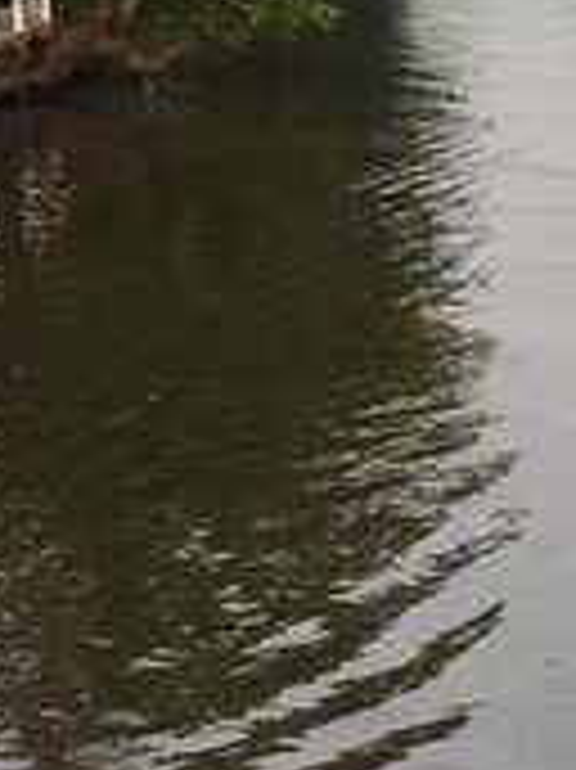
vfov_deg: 11.6
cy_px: 288
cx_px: 1282
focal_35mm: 170
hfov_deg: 8.2
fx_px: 3776
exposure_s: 1/476
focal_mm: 4.15
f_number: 2.2
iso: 32
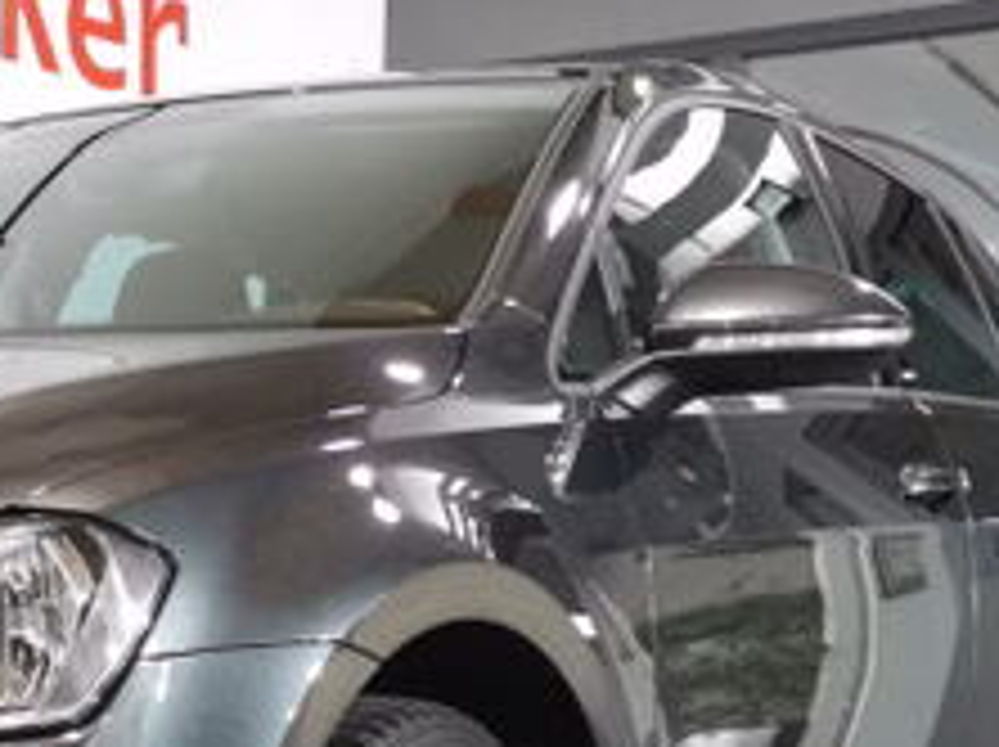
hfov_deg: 18.7
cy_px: 648
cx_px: -104
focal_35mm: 101
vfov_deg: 14.5
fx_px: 2912
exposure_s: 1/50
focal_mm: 5.58
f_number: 1.8
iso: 250
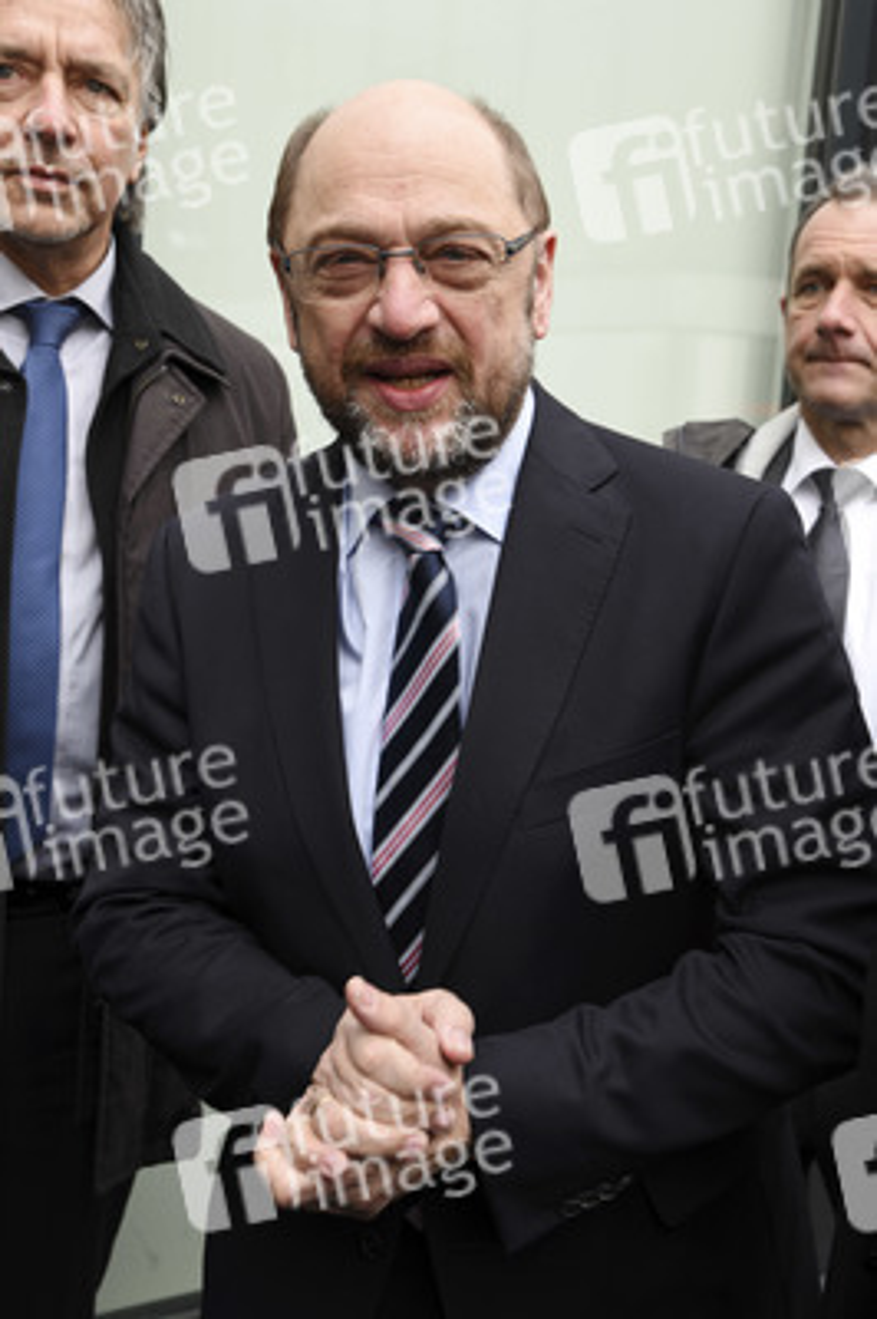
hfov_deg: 29.2
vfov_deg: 42.8
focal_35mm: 46
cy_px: 660
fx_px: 1684
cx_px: 438
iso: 200
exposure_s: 1/125
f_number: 6.3
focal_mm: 46
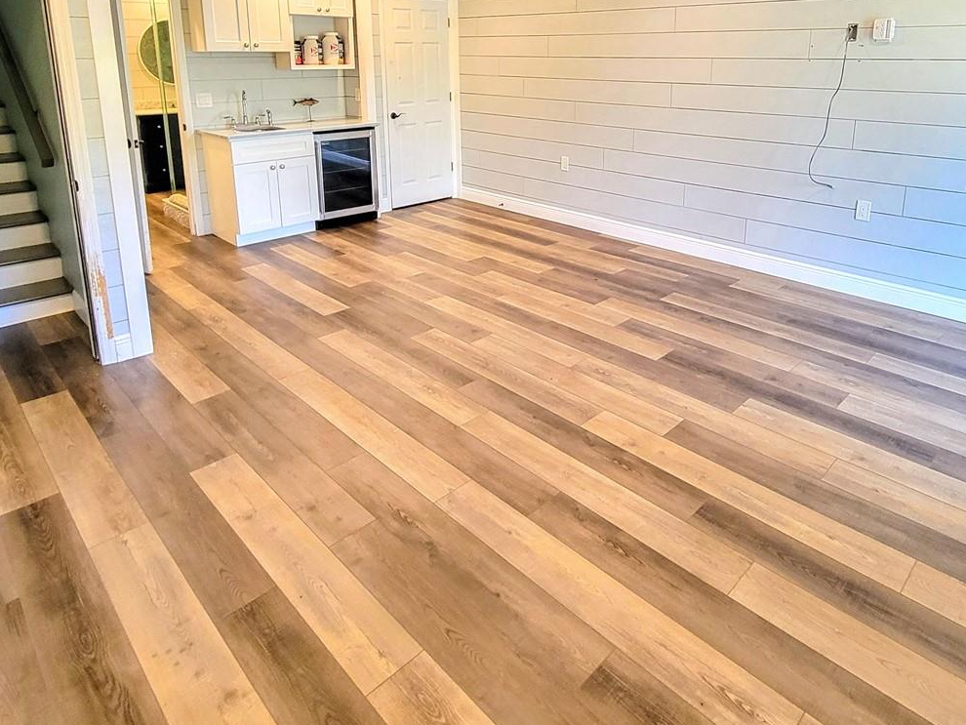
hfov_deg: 78.8
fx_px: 586
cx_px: 528
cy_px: 190
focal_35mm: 21
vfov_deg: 60.4
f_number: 2.2
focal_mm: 2.2
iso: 200
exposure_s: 1/60
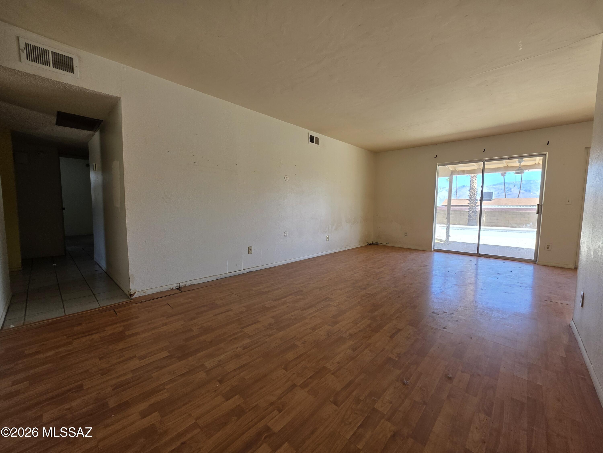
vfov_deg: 89.9
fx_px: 226
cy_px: 226
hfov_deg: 106.2
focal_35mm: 13
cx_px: 302
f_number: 1.9
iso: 50
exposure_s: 1/120
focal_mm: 2.2
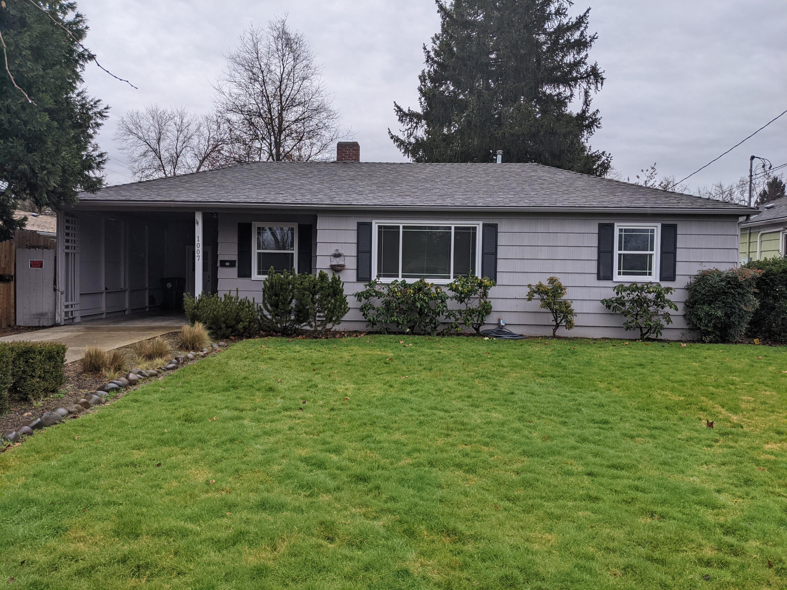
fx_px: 614
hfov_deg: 65.3
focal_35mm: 27
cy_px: 295
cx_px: 394
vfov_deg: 51.4
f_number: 1.73
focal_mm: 4.38
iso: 41
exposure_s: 1/344
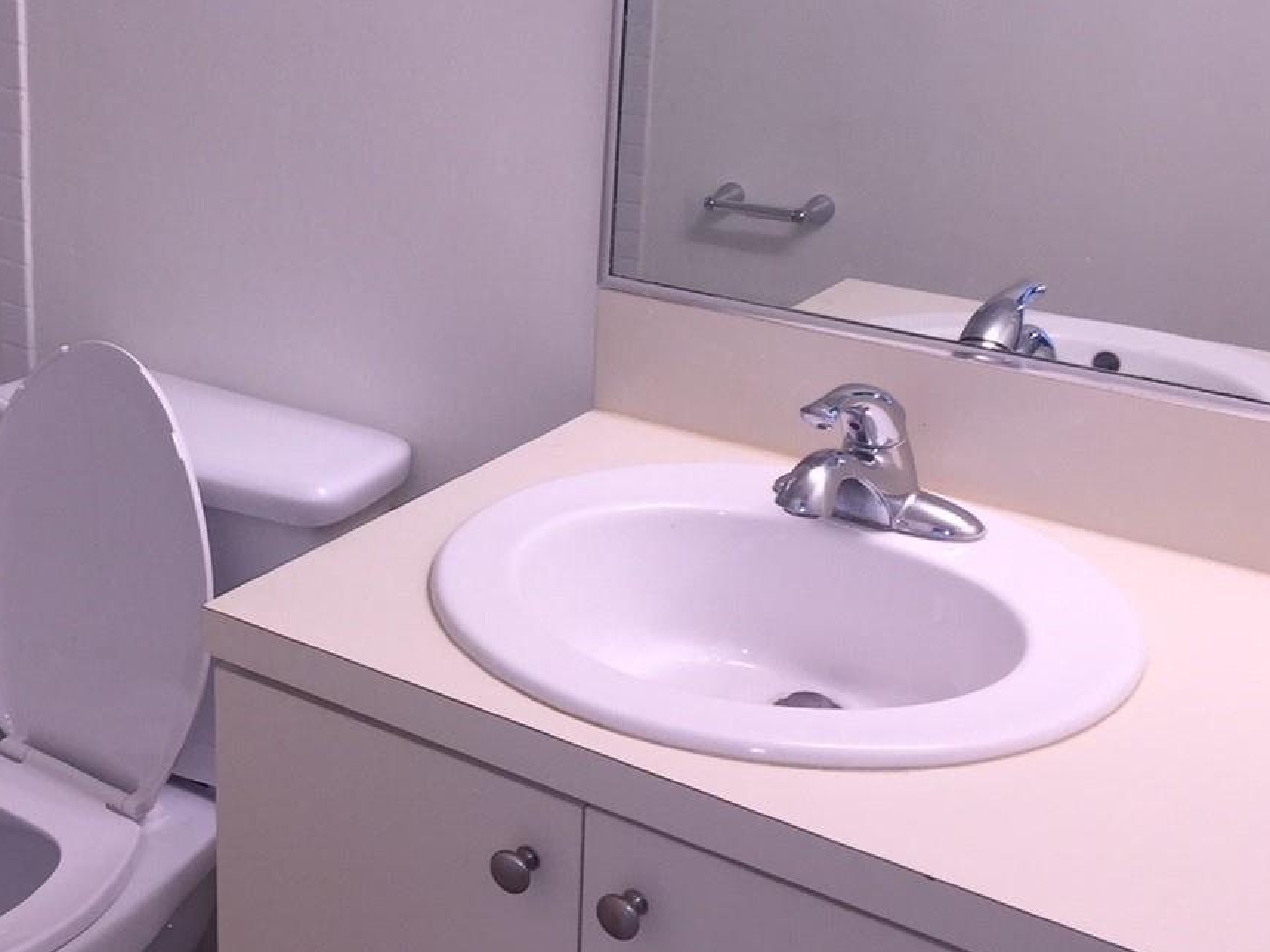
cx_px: 244
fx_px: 1981
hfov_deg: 34.4
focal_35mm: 54
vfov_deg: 26.8
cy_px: 293
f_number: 2.2
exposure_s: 1/34
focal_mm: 4.15
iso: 32
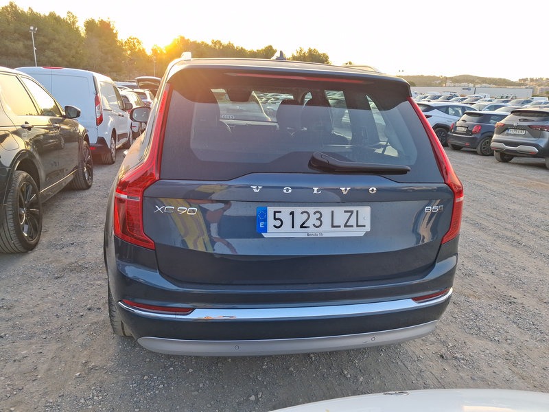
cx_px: 274
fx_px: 428
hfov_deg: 65.3
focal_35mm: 27
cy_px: 206
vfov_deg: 51.4
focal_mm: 4
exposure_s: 1/100
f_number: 1.8
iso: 21
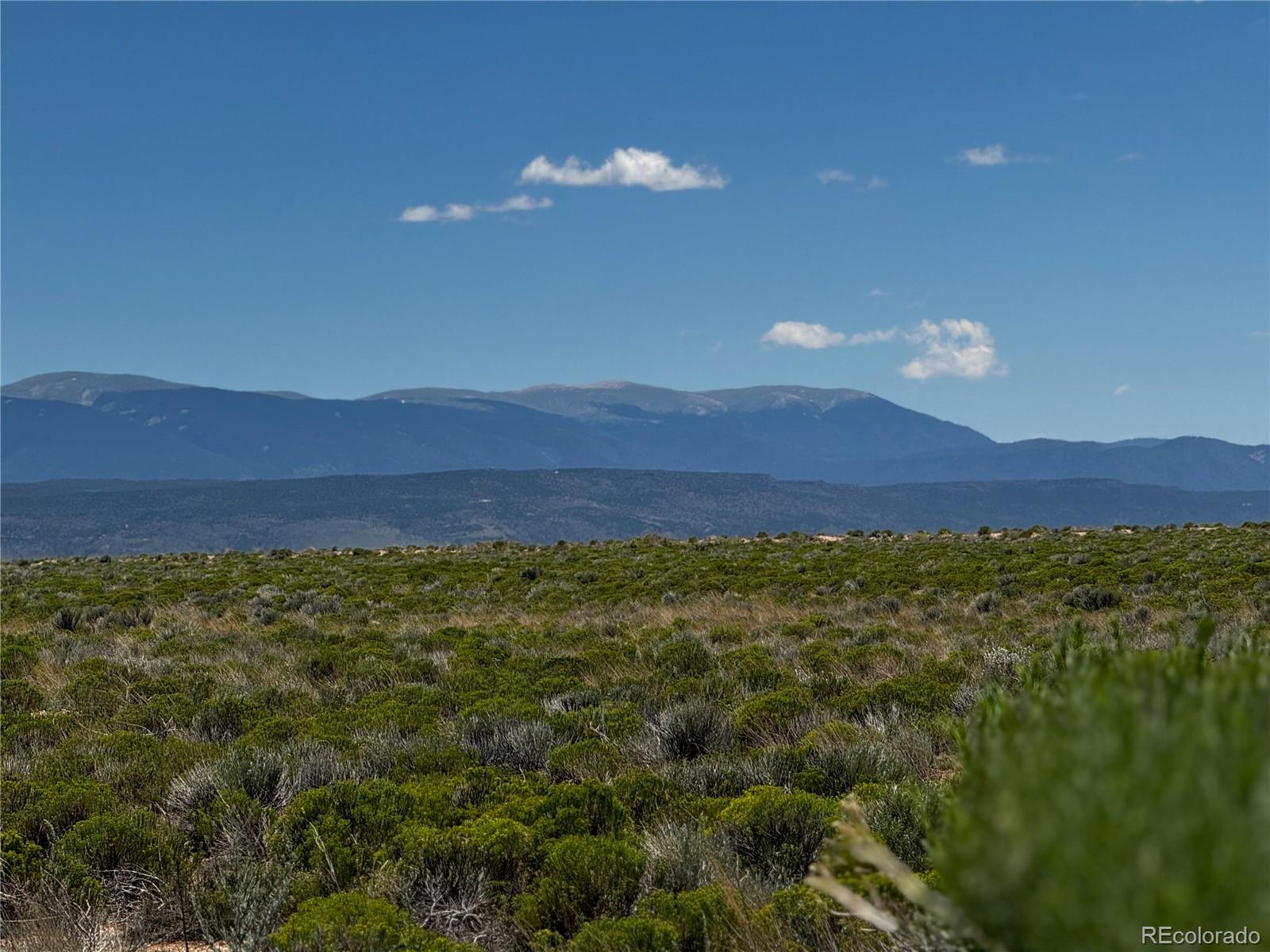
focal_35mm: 120
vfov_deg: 12.3
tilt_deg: +1.3
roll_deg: +1.4
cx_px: 635
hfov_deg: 16.4
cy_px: 476
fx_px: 4403
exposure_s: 1/1773
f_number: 2.8
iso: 50
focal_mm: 15.66
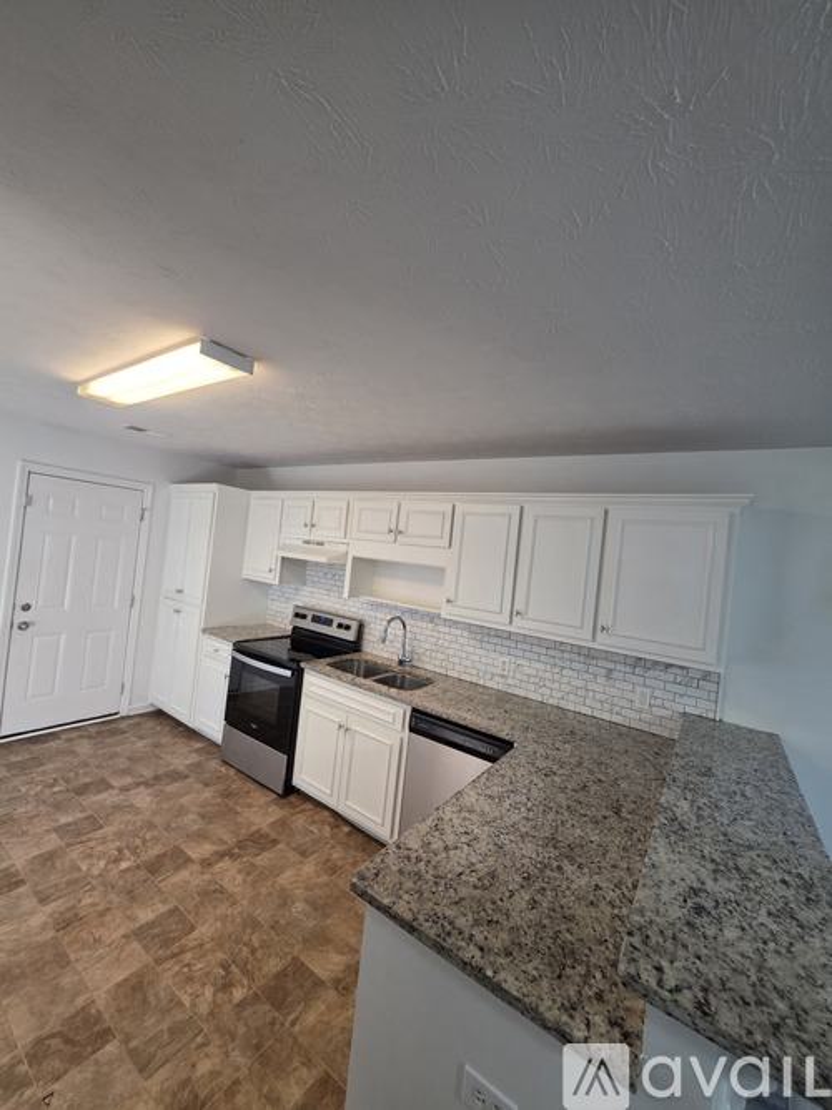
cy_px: 555
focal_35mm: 13
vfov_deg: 106.2
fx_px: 417
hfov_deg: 89.9
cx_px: 416
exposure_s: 1/60
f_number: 1.9
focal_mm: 2.2
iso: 250
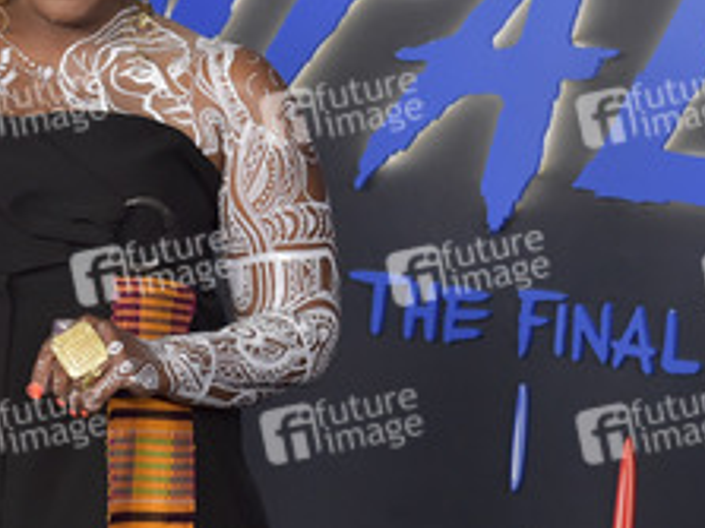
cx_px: 66
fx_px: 2768
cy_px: 190
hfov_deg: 14.4
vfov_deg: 10.9
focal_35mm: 136
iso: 2000
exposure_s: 1/250
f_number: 6.3
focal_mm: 70
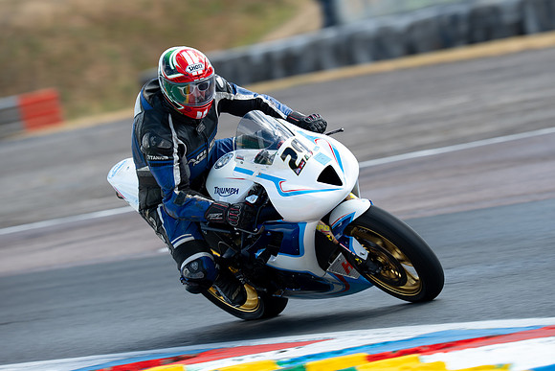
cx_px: 278
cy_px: 186
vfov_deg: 3.4
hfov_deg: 5.2
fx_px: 6168
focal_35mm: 400
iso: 125
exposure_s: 1/320
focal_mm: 400
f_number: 6.3
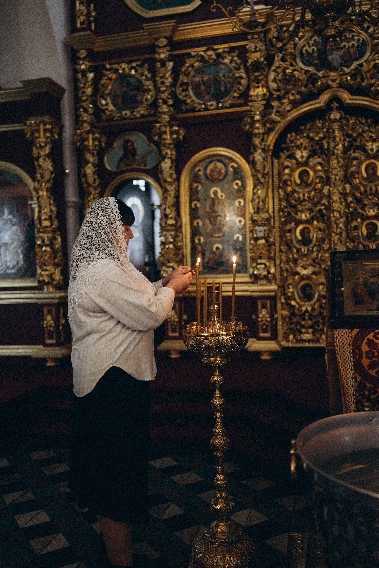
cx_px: 190
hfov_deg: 37.9
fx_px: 552
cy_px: 284
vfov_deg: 54.4
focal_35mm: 35
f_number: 1.8
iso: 1600
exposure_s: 1/200
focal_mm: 35
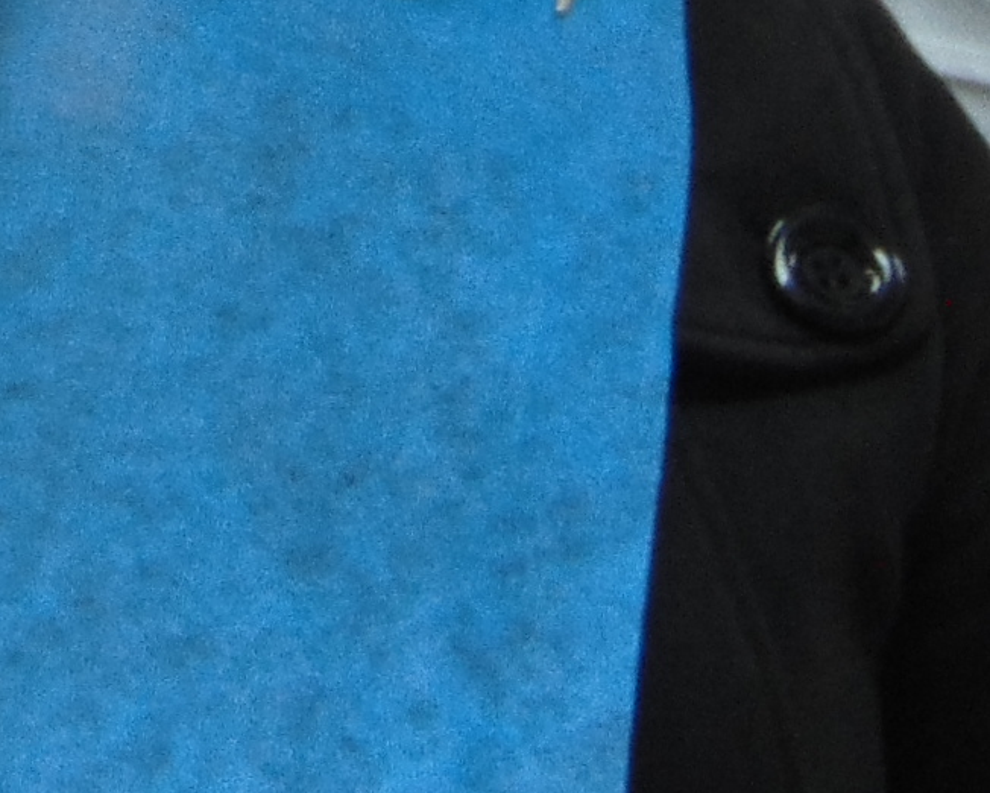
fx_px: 5598
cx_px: -182
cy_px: -729
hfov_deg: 10.0
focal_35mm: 191
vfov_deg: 7.8
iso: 80
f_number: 3.2
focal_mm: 6.3
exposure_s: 1/30
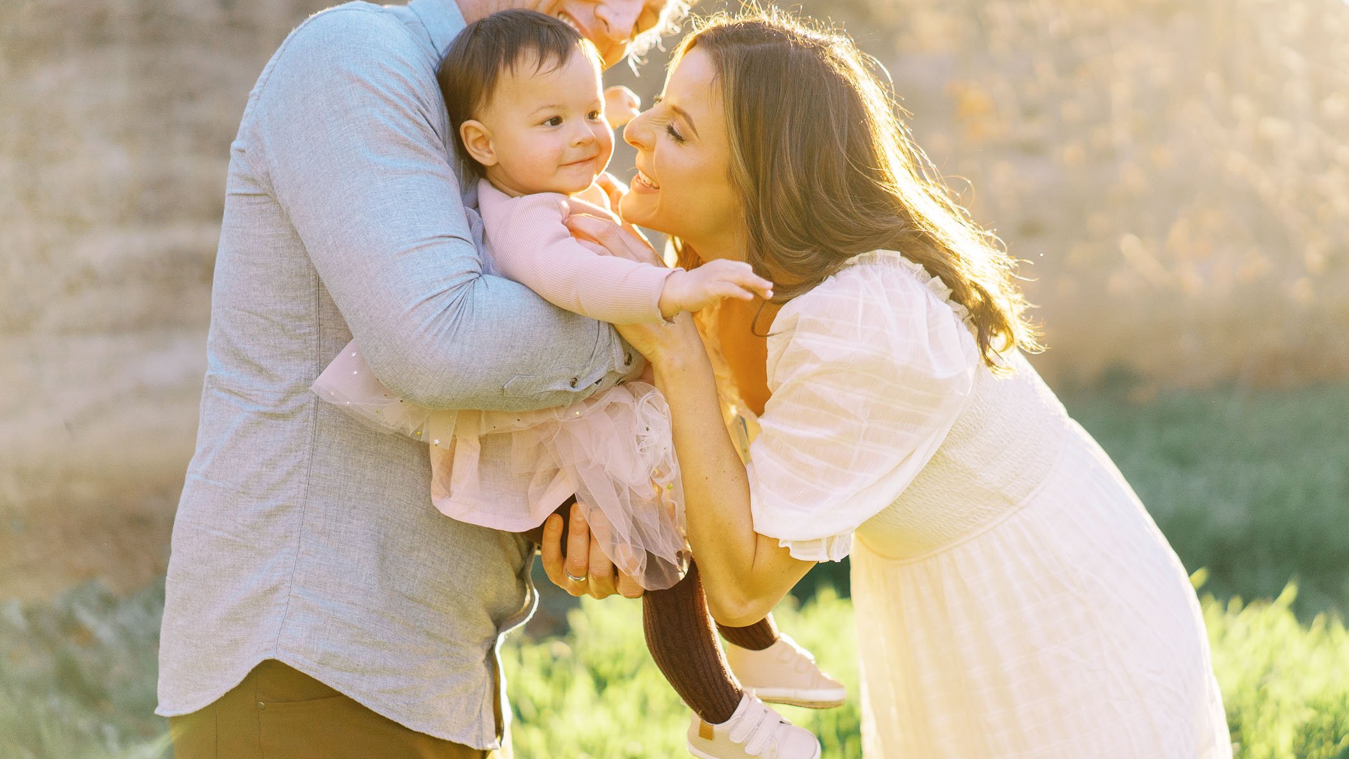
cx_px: 701
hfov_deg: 31.0
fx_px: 2433
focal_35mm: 68
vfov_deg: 17.7
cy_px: 337
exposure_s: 1/3200
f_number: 1.8
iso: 400
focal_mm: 55
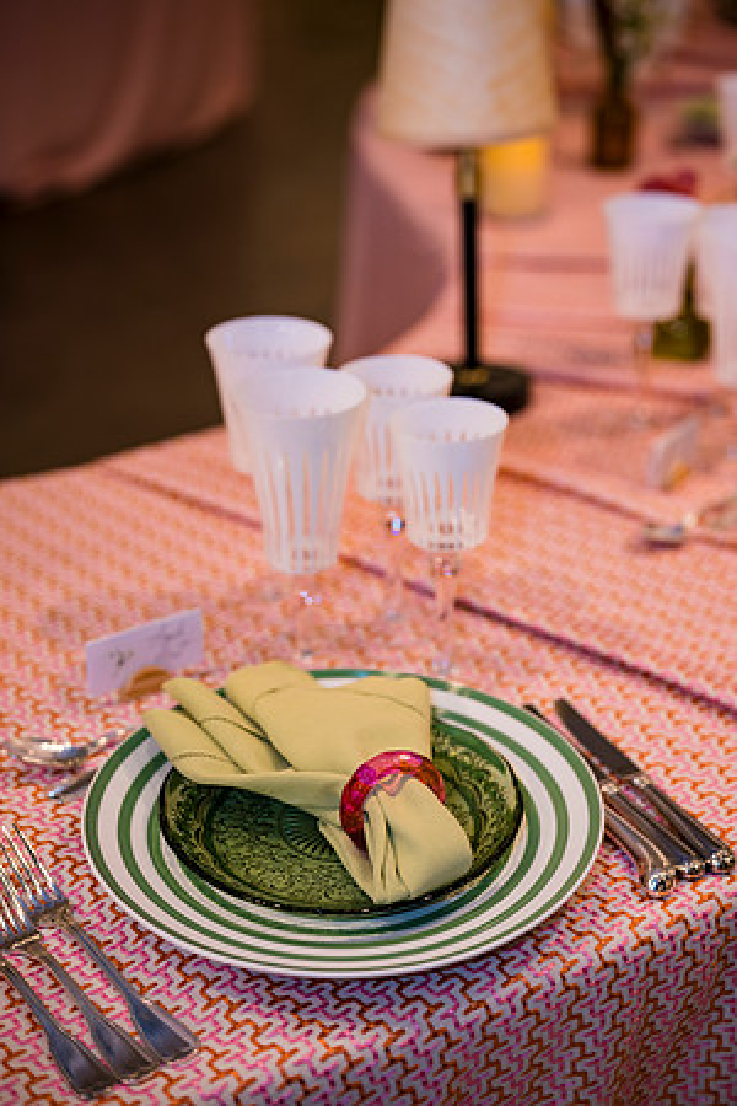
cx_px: 368
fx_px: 1689
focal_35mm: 55
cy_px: 553
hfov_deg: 24.6
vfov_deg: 36.2
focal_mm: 55
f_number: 2.2
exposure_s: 1/125
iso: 220
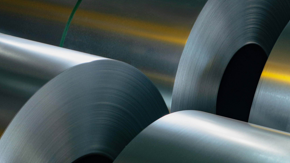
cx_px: 250
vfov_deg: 8.2
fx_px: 1130
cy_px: 144
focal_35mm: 147
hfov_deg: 14.5
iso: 400
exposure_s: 1/10
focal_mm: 50
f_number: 5.6
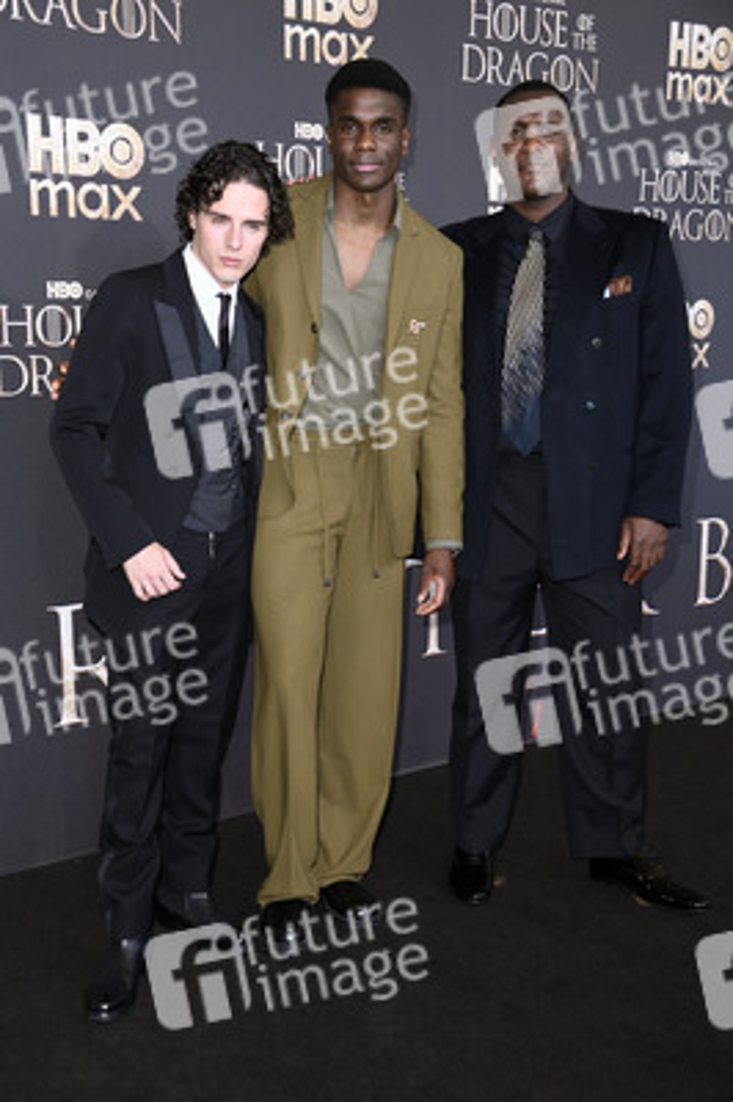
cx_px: 366
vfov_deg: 39.6
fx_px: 1530
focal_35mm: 50
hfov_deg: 26.9
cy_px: 551
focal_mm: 50
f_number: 5.6
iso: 500
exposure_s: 1/250
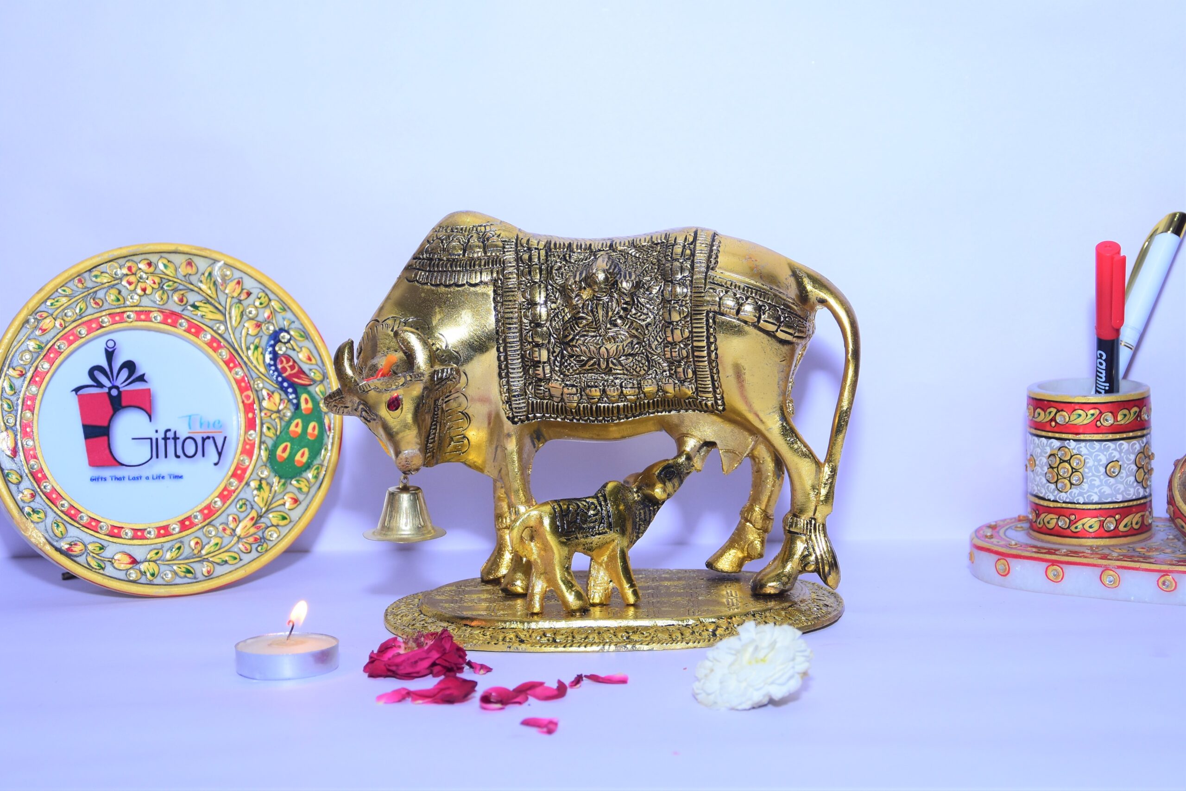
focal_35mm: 68
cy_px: 396
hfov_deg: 29.9
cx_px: 593
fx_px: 2224
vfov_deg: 20.2
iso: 250
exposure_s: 1/125
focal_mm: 45
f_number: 4.8
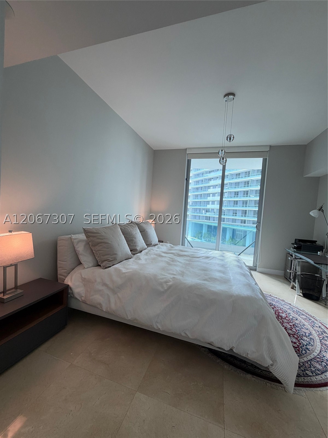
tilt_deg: -2.0
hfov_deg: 85.7
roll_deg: -4.5
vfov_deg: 102.1
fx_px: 177
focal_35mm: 14
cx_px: 164
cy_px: 219
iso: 125
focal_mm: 2.22
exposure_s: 1/120
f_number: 2.2
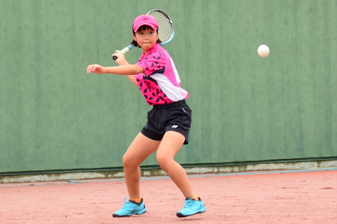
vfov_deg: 10.7
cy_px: 112
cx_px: 168
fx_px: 1193
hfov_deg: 16.1
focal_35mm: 128
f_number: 4.5
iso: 500
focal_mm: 85
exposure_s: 1/1250
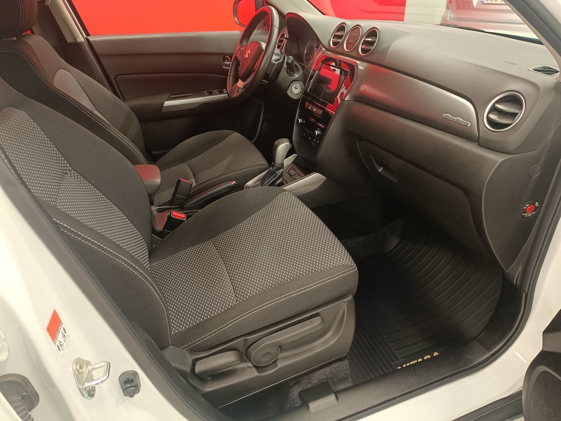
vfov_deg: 56.8
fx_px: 389
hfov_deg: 71.6
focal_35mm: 24
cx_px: 280
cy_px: 210
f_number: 1.88
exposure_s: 1/50.1
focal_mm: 5.59
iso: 562
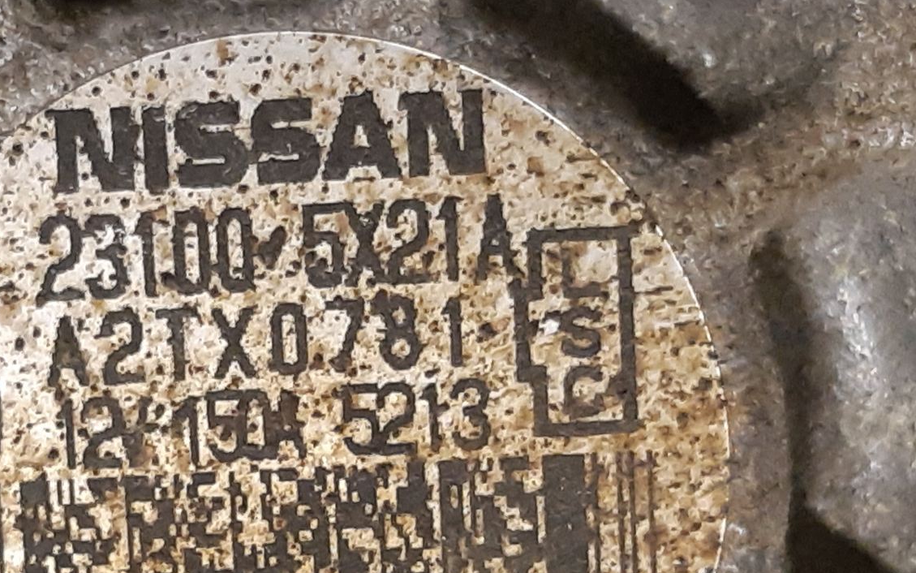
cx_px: 332
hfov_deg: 40.0
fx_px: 1248
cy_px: 452
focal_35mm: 50
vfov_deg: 25.4
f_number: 1.7
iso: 250
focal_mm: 3.93
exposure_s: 1/50
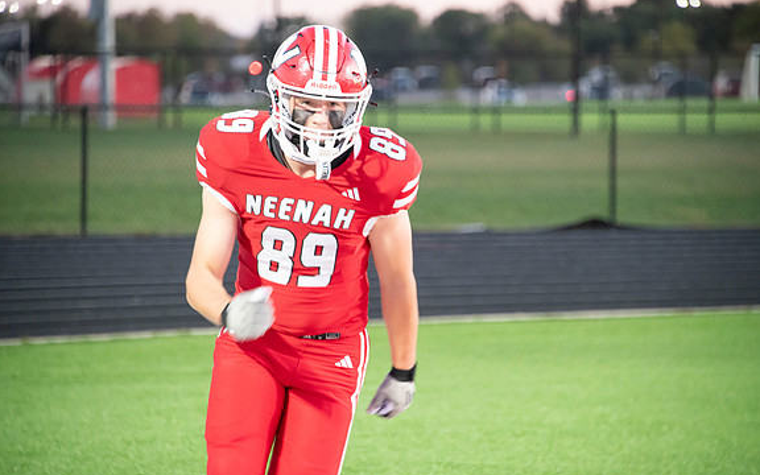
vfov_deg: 5.6
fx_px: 4888
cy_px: 253
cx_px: 380
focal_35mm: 236
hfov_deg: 8.9
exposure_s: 1/160
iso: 8000
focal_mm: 230
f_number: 5.6
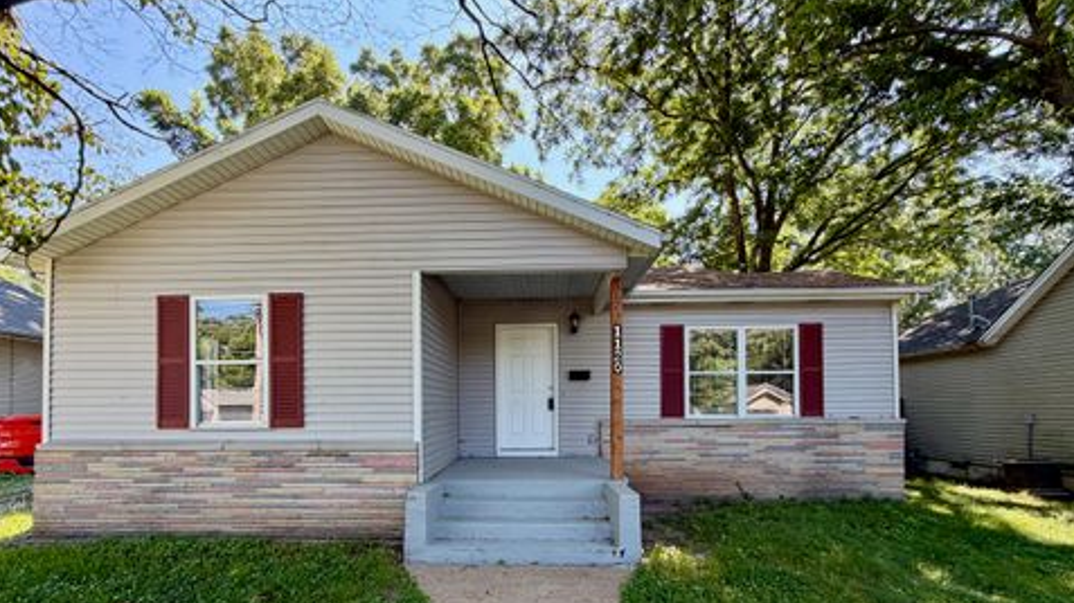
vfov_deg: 65.2
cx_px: 525
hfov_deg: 99.4
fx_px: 456
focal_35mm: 16
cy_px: 404
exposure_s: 1/198
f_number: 2.2
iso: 64
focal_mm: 2.22
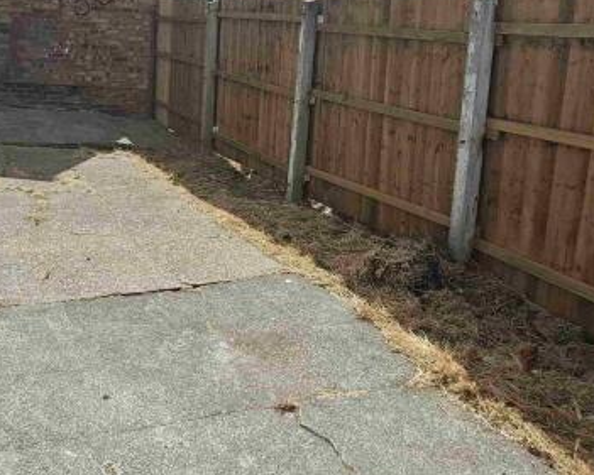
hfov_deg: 49.0
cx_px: 261
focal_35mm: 37
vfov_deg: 40.0
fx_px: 651
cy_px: 194
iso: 40
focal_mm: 1.74
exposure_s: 1/2660
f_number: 2.2
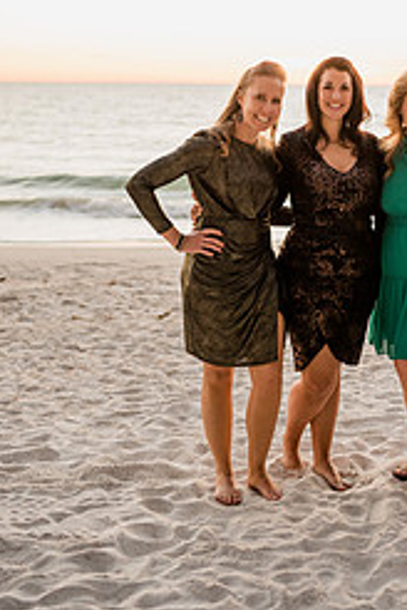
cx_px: 365
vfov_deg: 31.0
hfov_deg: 20.8
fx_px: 1085
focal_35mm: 64
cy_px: 179
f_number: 2.2
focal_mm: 35
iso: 500
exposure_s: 1/500
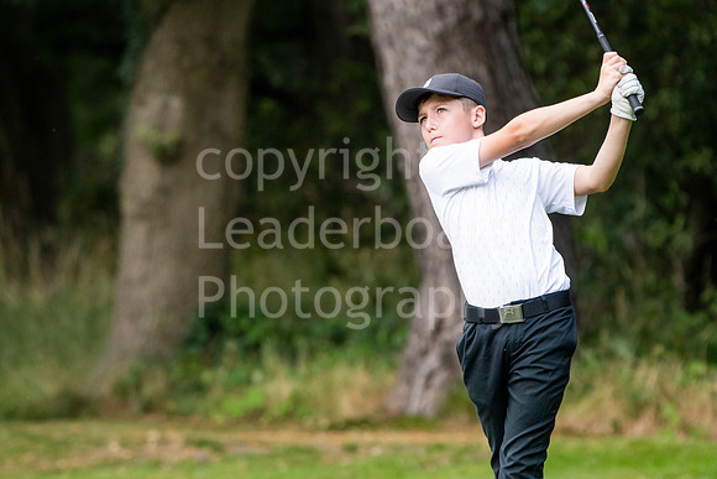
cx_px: 358
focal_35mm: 510
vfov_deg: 2.7
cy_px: 240
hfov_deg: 4.0
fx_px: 10159
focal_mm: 340
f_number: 5.6
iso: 1600
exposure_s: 1/1000
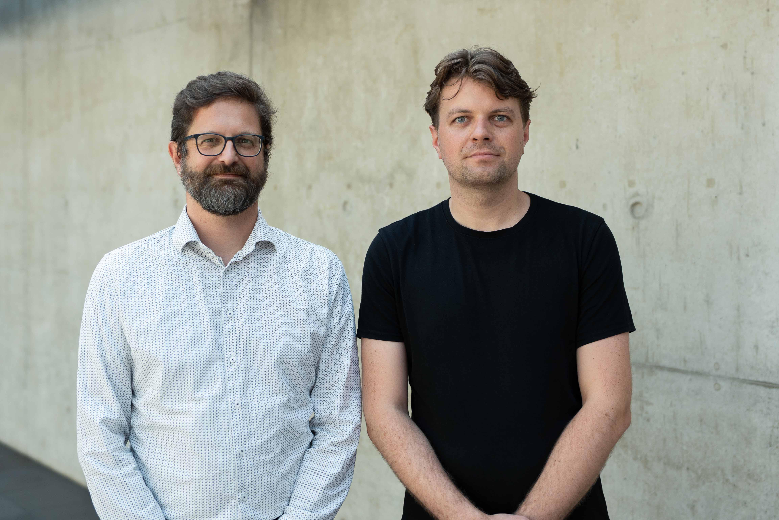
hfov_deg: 46.4
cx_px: 390
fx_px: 909
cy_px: 260
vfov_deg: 31.9
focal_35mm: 42
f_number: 2
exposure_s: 1/640
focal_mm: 28
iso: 320
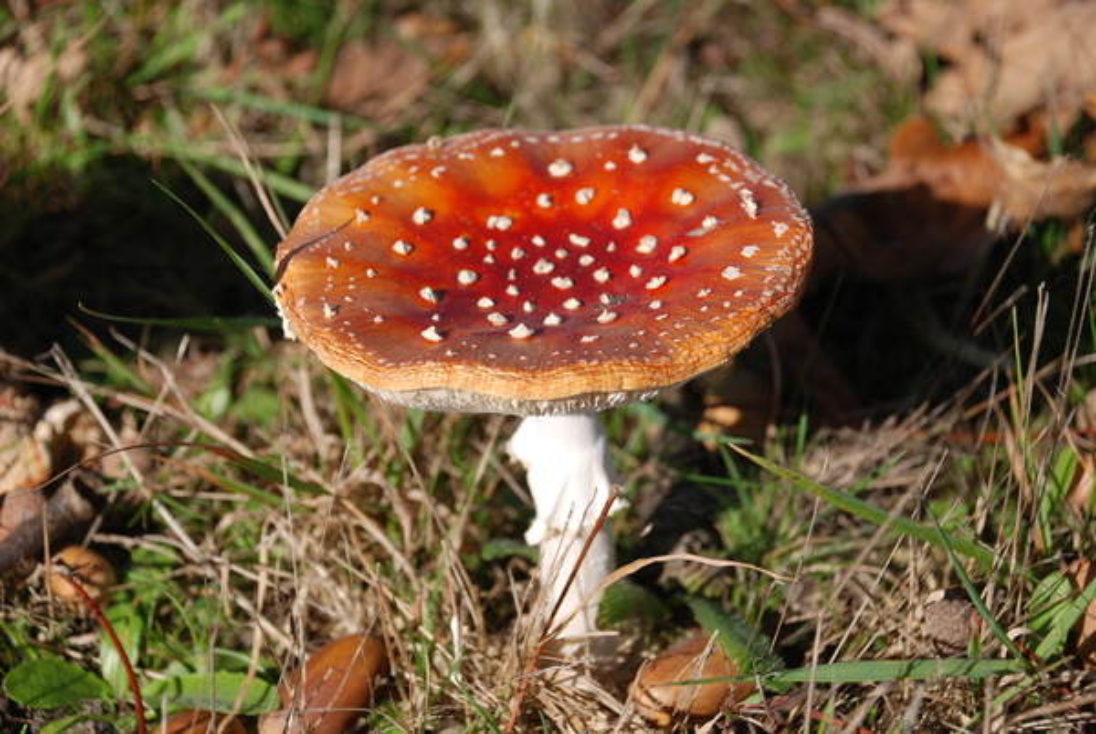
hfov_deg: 23.3
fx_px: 2653
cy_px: 367
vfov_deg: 15.8
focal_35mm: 87
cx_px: 548
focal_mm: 58
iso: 200
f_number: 7.1
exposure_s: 1/800
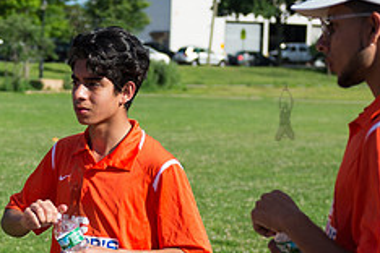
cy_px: 191
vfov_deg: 13.8
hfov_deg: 20.4
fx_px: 1045
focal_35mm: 99
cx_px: 75
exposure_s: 1/4000
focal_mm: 40
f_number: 2.8
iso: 200
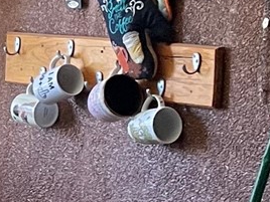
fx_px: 1552
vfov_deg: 7.4
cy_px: 179
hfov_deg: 9.0
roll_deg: +0.5
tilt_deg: -8.6
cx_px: -380
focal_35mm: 199
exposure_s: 1/95
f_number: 1.6
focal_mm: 4.2
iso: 125
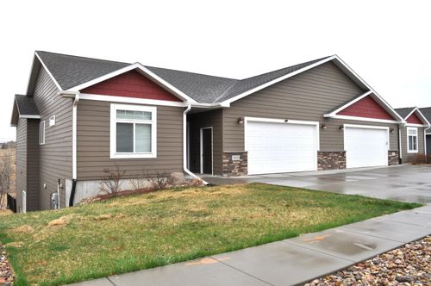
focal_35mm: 27
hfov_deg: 67.4
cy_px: 143
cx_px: 216
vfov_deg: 47.8
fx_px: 323
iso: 200
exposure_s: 1/250
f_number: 8
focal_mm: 18
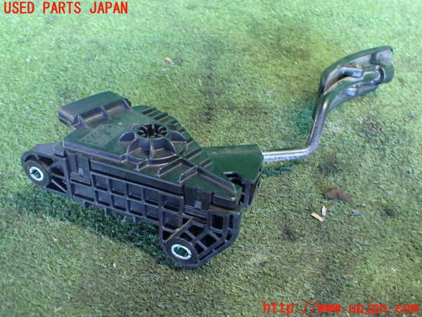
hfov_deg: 60.0
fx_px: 366
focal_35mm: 30
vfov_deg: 46.8
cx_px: 211
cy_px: 158
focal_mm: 5.4
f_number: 2.3
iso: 800
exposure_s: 1/30
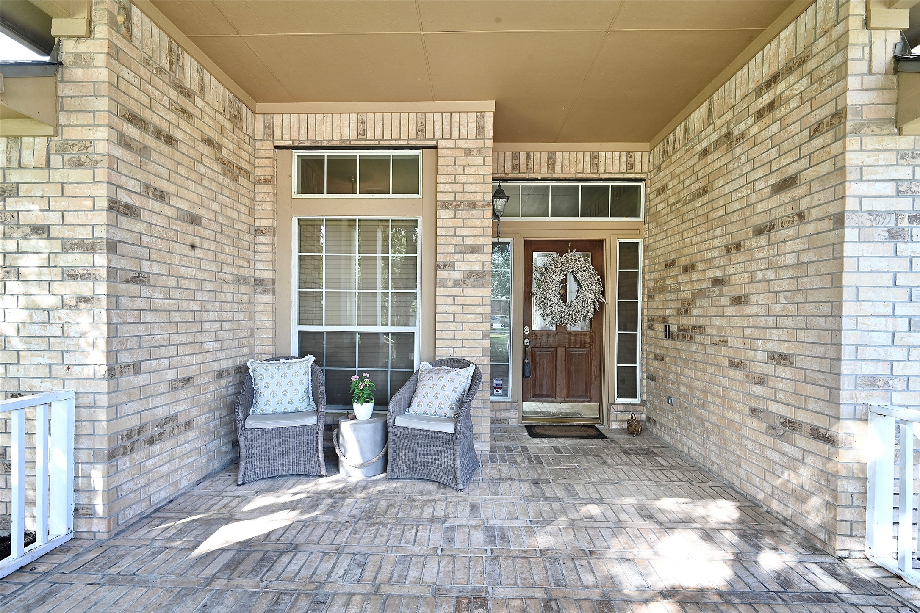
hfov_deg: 96.7
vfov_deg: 73.7
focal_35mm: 16
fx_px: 409
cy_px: 306
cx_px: 460
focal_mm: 16
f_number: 10
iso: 200
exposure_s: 1/10
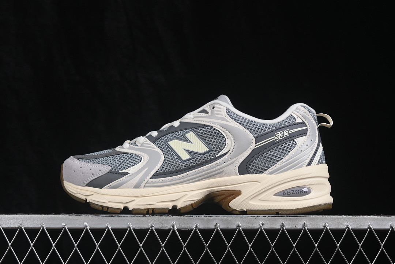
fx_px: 823
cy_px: 132
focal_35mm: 75
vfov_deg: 18.2
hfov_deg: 27.0
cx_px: 198
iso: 160
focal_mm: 50
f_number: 8
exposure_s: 1/80
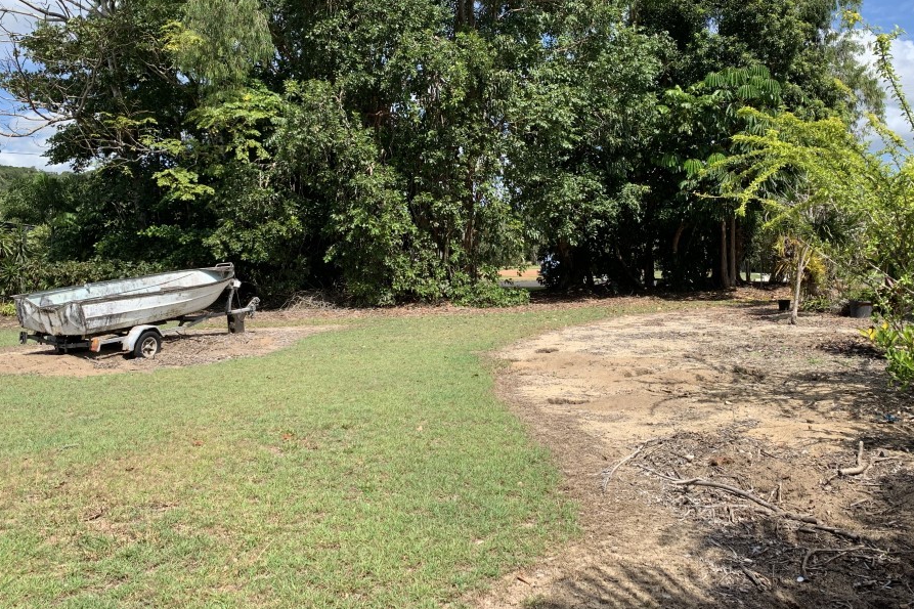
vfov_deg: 42.0
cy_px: 228
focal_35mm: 31
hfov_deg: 60.2
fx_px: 787
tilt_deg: +2.3
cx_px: 487
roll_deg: +0.5
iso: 25
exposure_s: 1/1427
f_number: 1.8
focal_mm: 4.25
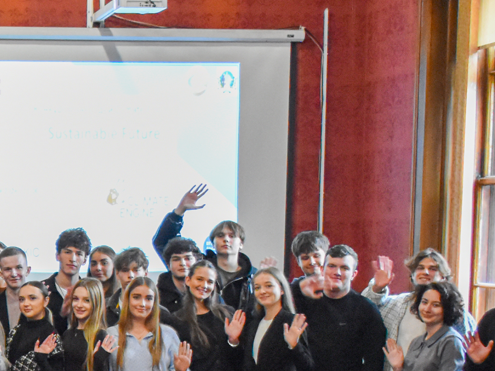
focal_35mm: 106
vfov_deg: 13.7
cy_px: 391
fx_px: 1516
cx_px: -240
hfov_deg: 16.9
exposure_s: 1/60
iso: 3200
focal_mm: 20
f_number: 3.5
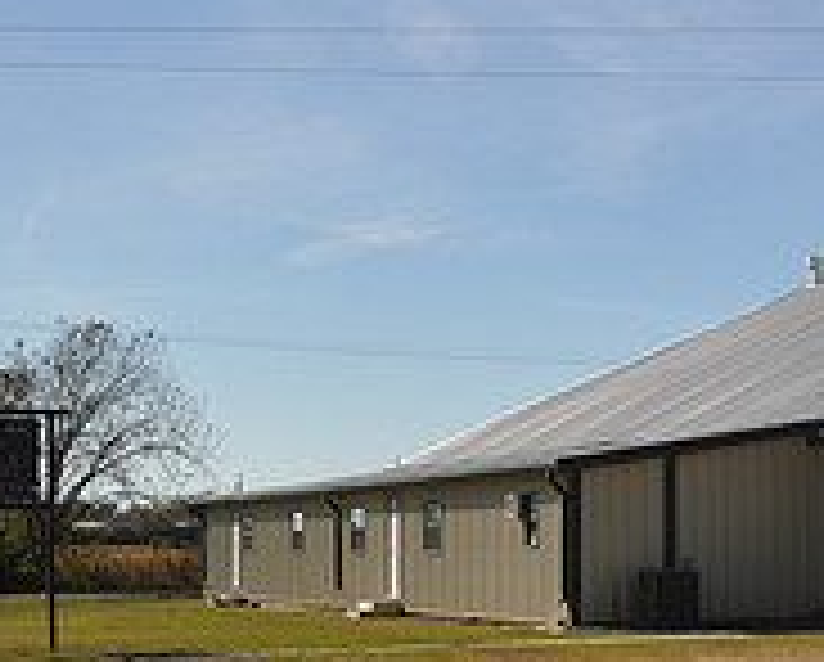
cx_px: 1072
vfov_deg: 16.4
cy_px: 493
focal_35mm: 93
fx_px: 2283
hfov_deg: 19.0
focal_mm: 21
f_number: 13
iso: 200
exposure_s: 1/160
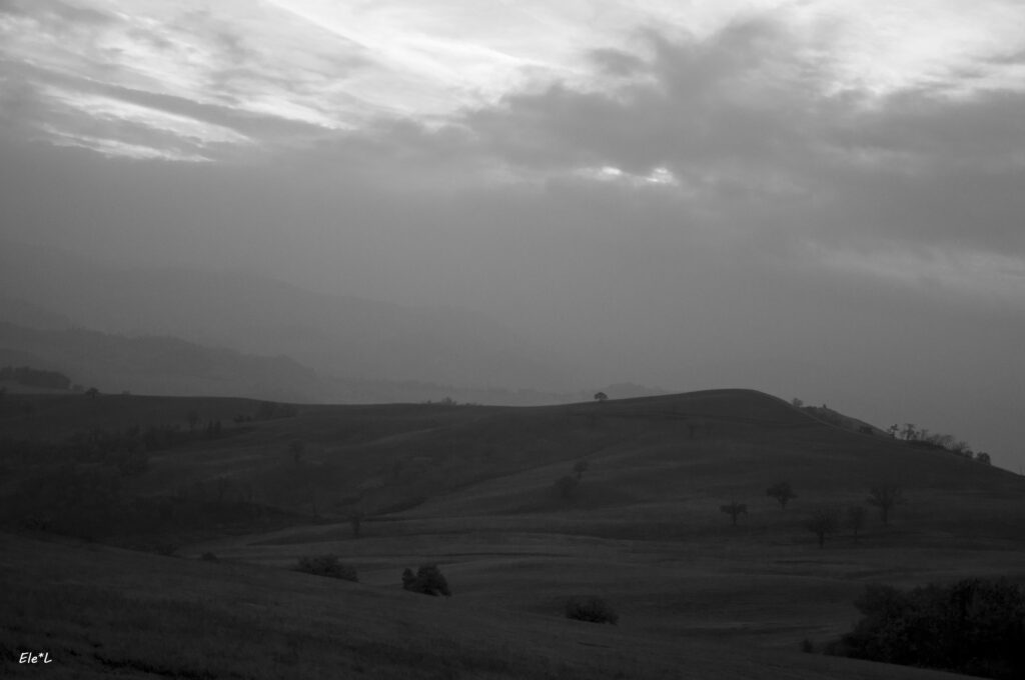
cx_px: 512
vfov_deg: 25.7
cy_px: 340
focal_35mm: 52
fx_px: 1493
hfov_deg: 37.9
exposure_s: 1/500
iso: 400
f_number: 4.5
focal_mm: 35
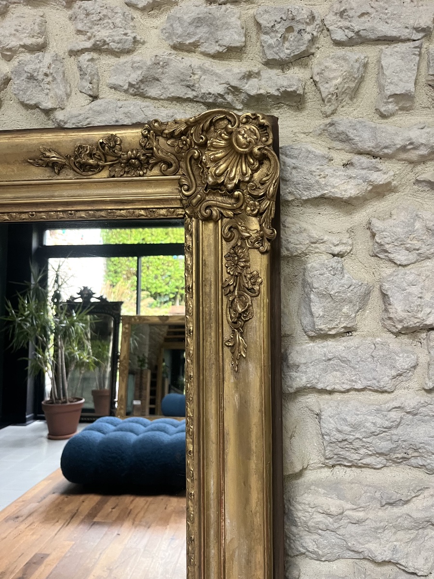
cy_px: 290
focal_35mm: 26
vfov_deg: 67.3
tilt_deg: -1.4
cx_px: 217
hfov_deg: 53.1
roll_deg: +2.0
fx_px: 435
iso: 400
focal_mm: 5.1
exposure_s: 1/60
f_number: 1.6
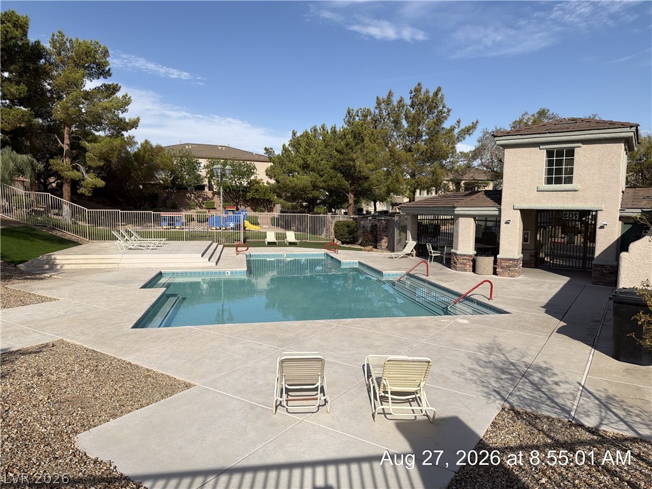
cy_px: 244
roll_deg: -1.2
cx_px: 326
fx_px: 452
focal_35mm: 24
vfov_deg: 56.8
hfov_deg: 71.6
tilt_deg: -5.7
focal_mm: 6.76
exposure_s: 1/6711
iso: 80
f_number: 1.78
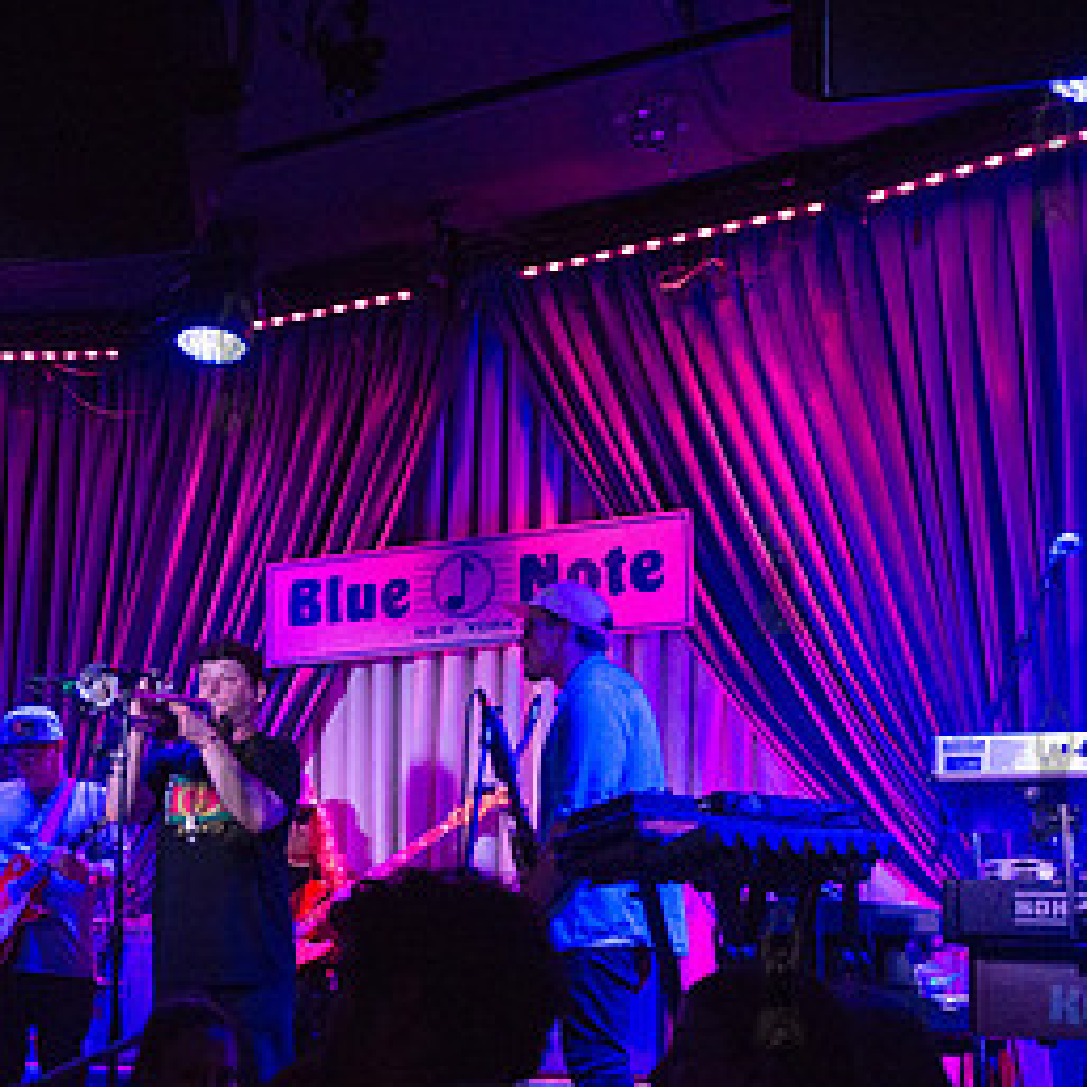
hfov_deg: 35.7
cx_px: 233
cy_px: 768
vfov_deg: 36.2
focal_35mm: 46
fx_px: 1634
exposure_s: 1/400
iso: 4000
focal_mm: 24
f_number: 3.5
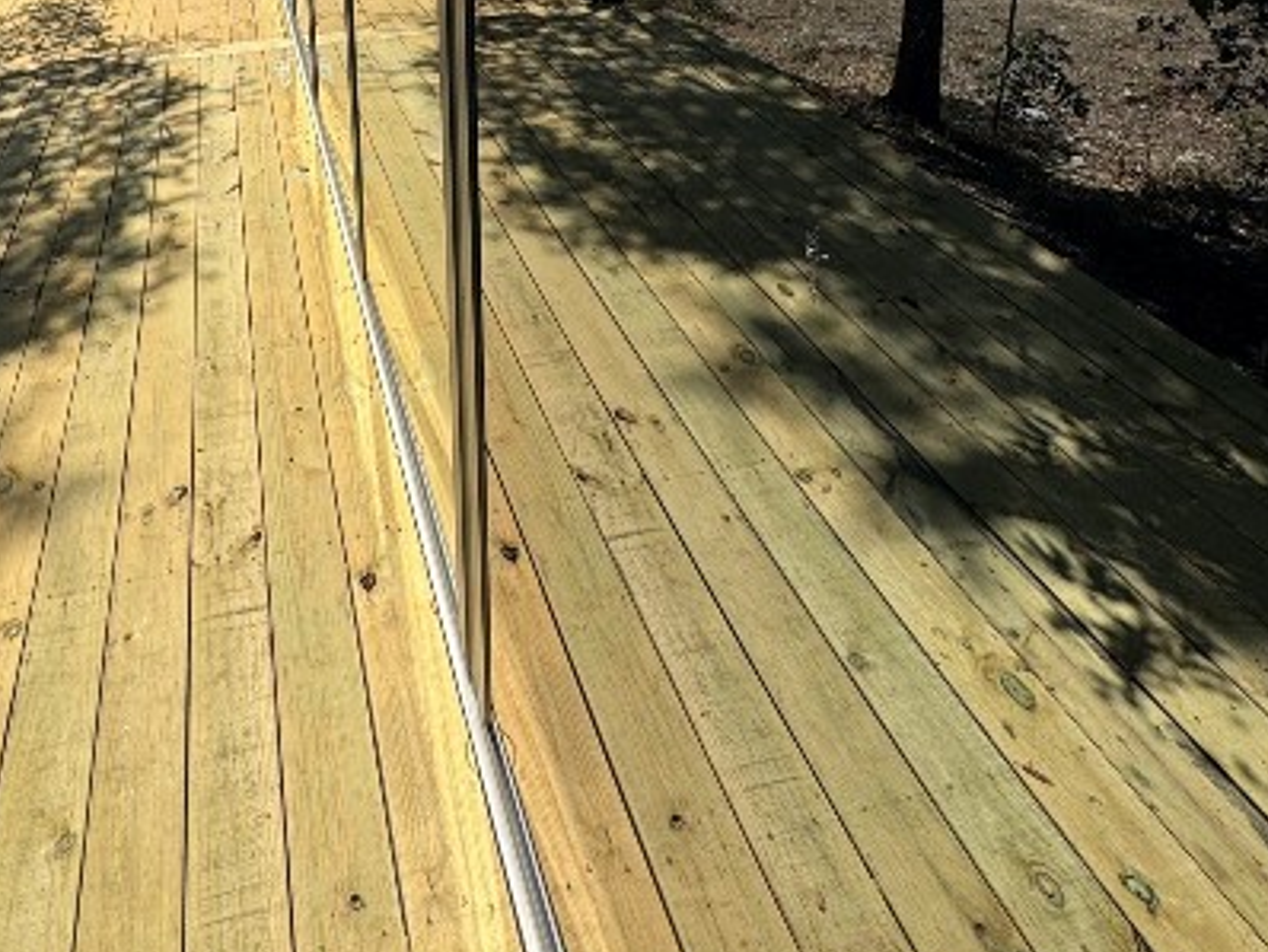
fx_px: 990
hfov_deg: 63.0
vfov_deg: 41.7
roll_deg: +2.3
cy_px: -76
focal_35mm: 27
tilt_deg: -13.7
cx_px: 385
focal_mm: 2.22
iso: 40
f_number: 2.2
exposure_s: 1/2028
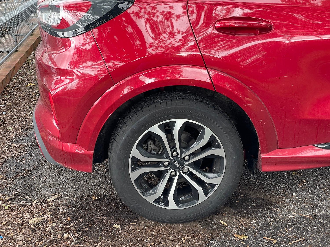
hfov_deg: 36.8
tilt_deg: -17.8
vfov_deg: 28.0
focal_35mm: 52
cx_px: 165
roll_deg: +0.4
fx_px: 496
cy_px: 124
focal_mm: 6
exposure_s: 1/121
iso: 125
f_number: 2
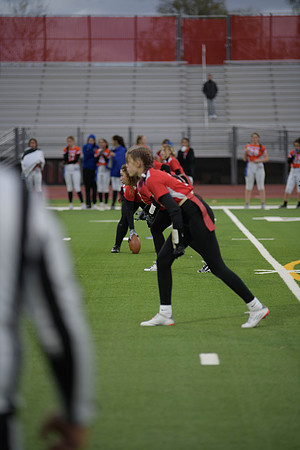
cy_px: 225
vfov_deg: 12.5
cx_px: 150
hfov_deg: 8.3
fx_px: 2062
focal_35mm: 165
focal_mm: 165
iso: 220
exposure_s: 1/200
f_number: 2.8
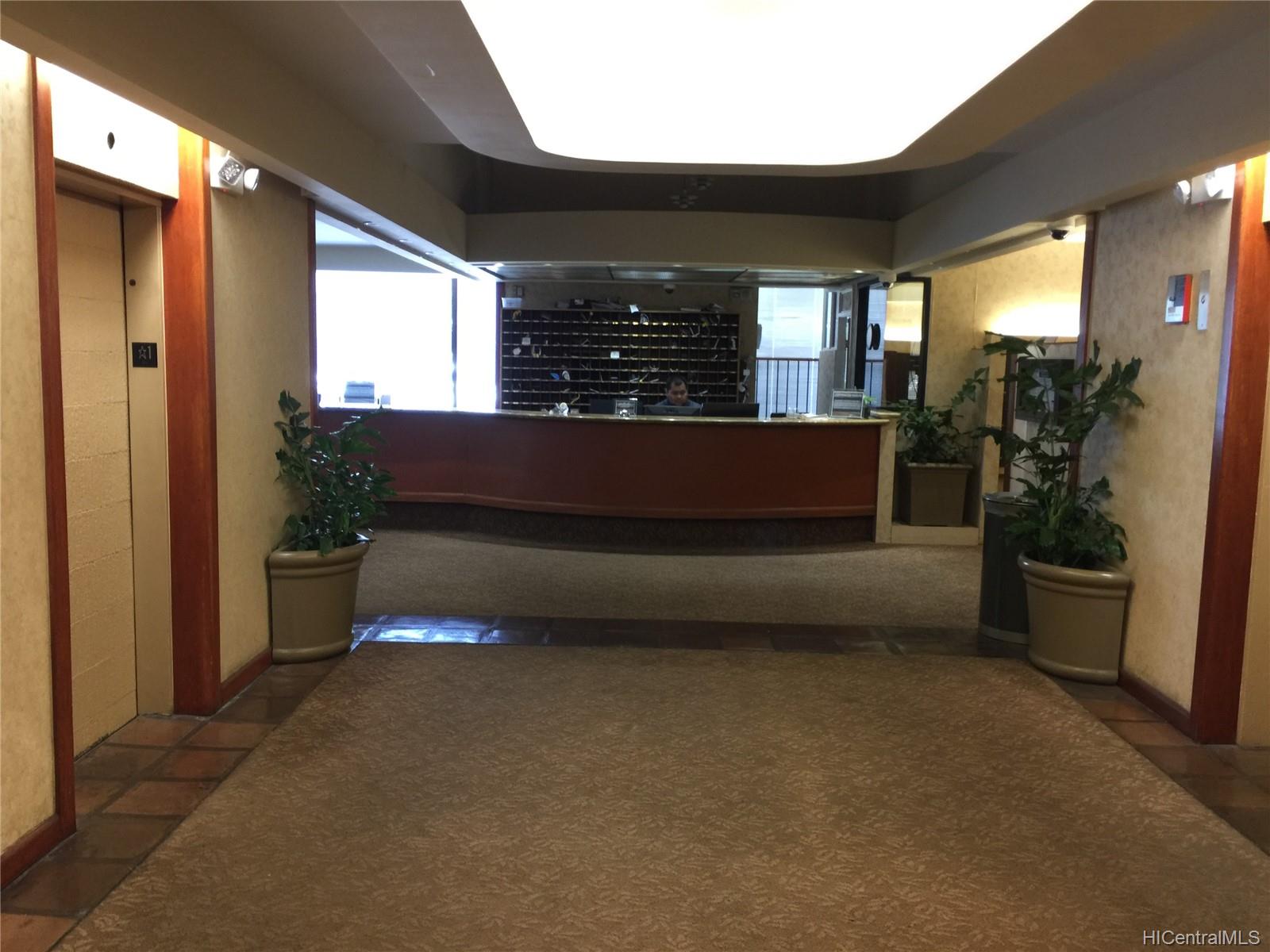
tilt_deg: -5.0
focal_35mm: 29
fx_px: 1064
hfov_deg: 61.7
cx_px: 635
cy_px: 476
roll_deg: -2.5
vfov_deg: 48.2
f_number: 2.2
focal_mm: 4.15
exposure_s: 1/15
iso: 64
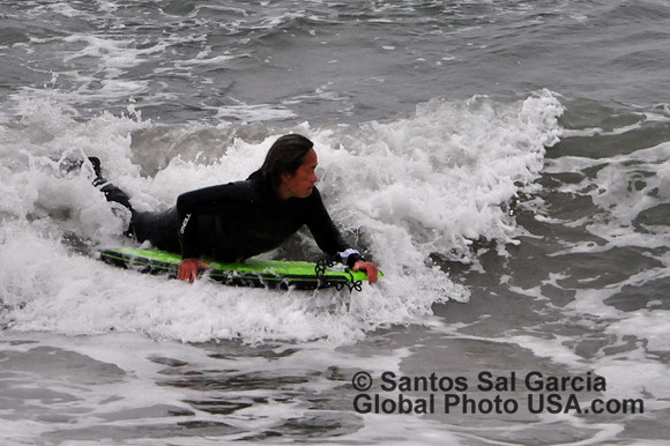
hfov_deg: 2.5
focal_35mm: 825
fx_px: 15345
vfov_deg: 1.7
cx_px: 335
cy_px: 223
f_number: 5.6
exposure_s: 1/1600
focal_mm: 550
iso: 1250
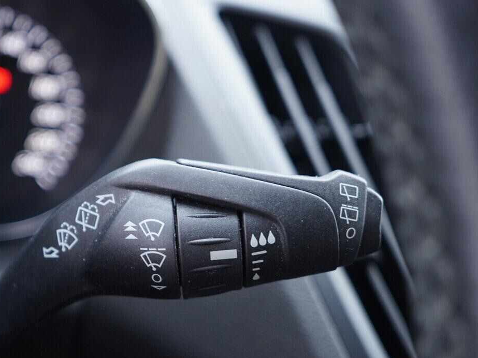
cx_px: 126
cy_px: 232
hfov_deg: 34.9
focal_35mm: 54
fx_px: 746
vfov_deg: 26.9
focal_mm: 24
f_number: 2.8
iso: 400
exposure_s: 1/40
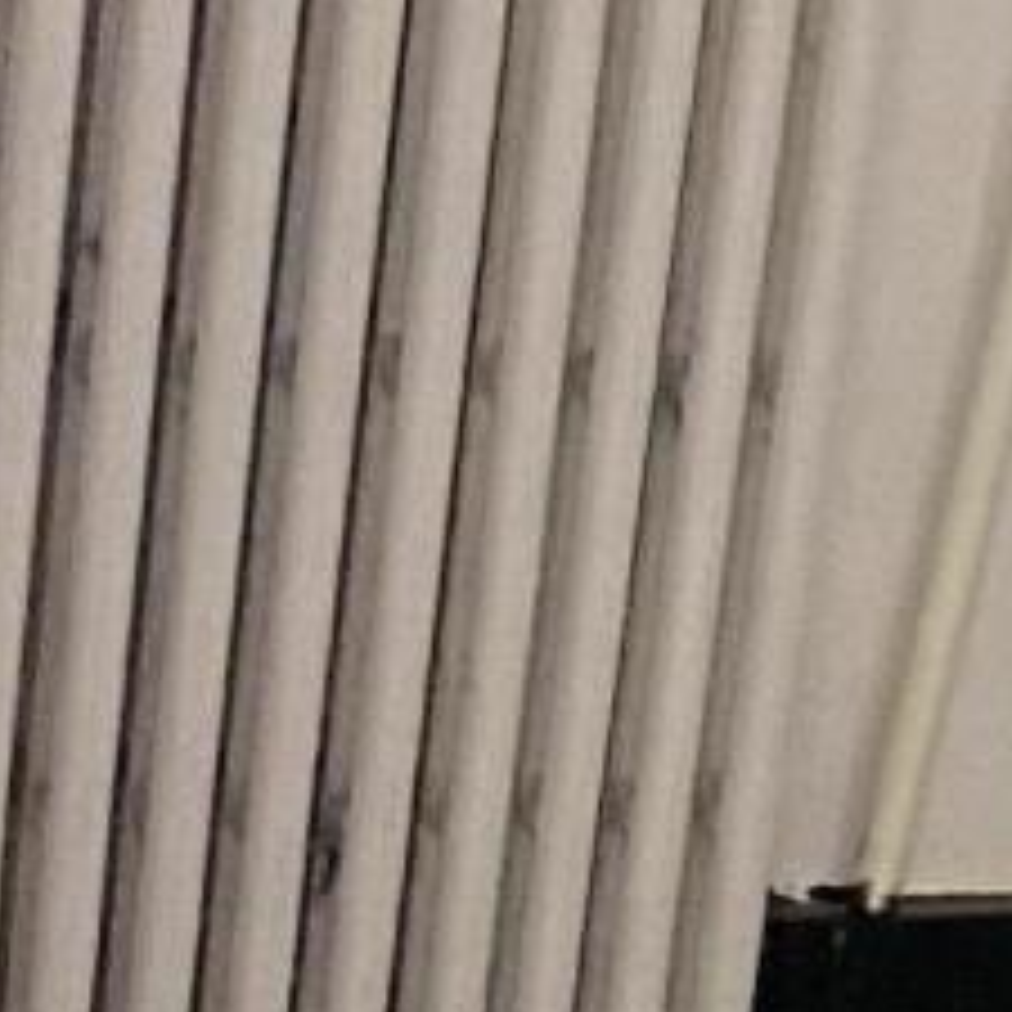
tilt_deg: -22.8
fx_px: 6747
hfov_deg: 7.8
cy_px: 1147
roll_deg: -12.4
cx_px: 2636
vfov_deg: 8.5
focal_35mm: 204
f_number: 1.8
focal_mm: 4.25
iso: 500
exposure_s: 1/40
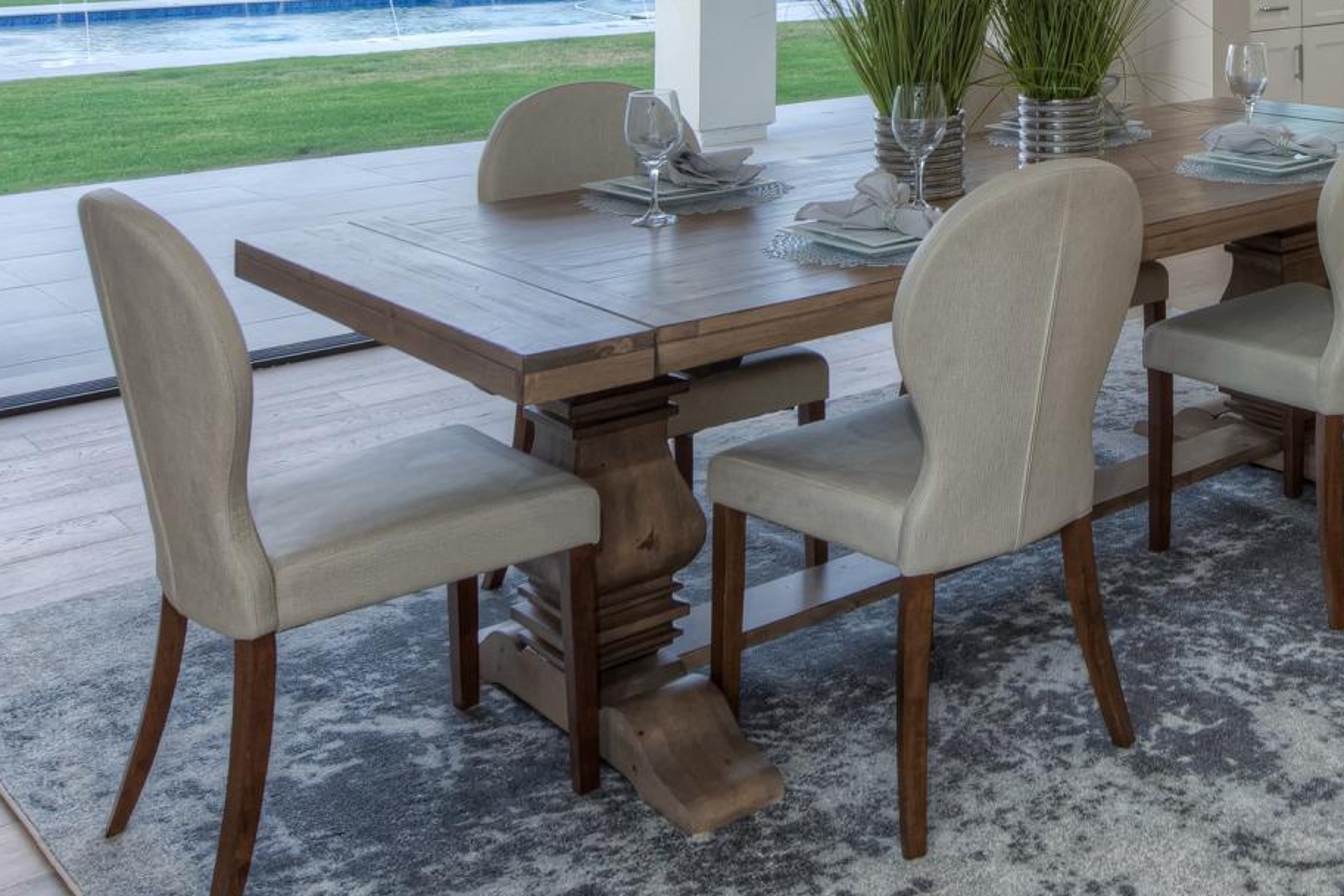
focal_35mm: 46
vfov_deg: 26.5
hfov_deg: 39.6
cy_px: -129
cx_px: 1216
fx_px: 1717
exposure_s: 1/40
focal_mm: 14
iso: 320
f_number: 9
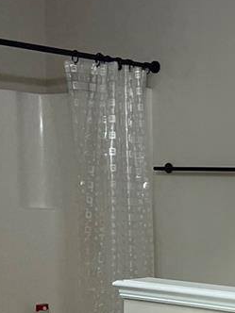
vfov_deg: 20.4
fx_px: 851
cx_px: 268
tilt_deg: -7.4
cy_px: 295
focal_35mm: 94
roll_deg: -1.9
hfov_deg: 15.3
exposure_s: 1/120
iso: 125
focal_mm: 5.7
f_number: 1.5
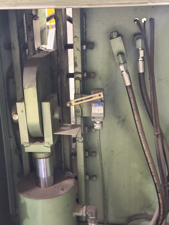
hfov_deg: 30.3
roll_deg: +2.4
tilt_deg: -14.1
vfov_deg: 39.7
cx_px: 84
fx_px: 312
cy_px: 112
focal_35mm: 48
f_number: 1.78
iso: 640
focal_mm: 6.76
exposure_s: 1/30
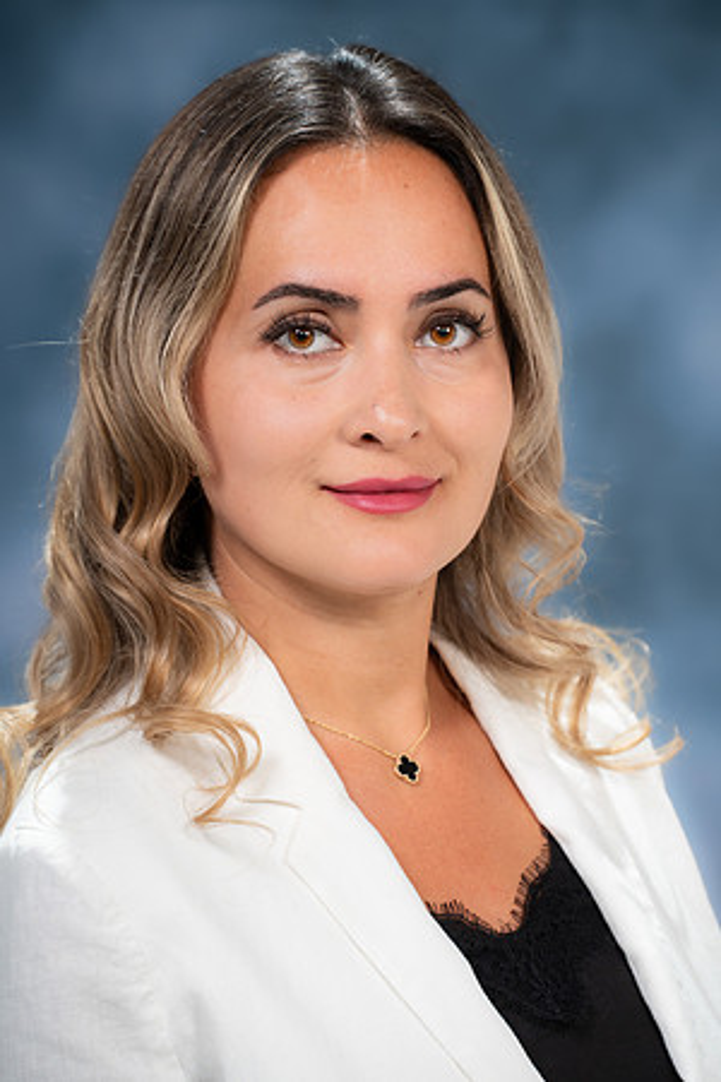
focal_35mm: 170
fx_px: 5107
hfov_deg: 8.1
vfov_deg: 12.1
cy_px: 541
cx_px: 360
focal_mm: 170
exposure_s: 1/200
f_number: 5.6
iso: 320
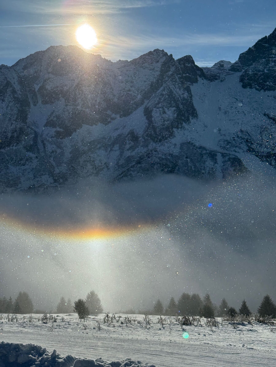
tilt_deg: -3.0
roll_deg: +3.0
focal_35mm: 48
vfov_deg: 39.7
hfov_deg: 30.3
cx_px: 138
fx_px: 510
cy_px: 184
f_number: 1.78
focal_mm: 6.76
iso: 50
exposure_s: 1/15385
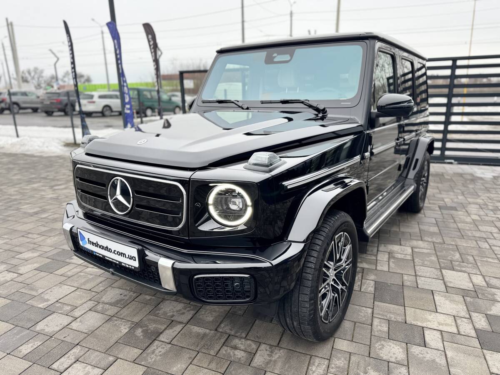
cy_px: 188
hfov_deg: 71.6
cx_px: 250
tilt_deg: -16.0
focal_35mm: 24
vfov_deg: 56.8
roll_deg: +1.4
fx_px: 347
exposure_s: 1/304
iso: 80
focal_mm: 6.76
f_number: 1.78
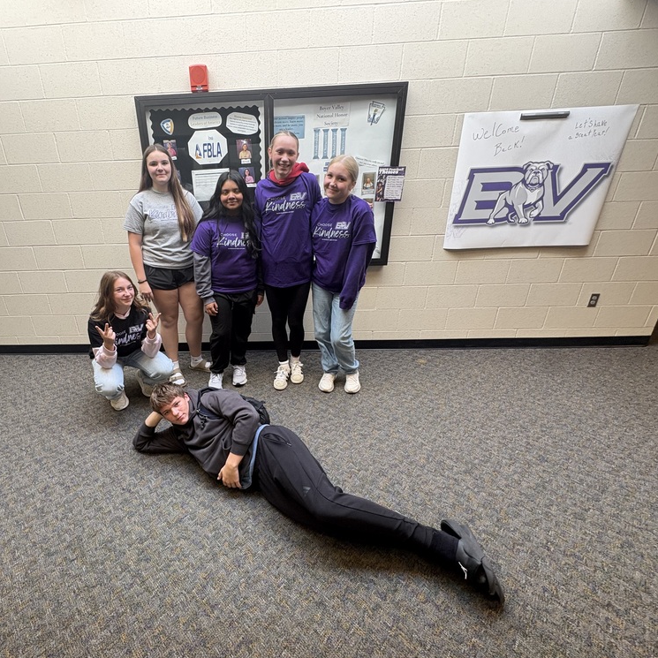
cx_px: 253
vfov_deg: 84.0
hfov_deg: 82.6
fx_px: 366
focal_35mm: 17
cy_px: 332
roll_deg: +2.7
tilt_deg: -22.5
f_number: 2.2
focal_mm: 2.22
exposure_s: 1/120
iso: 160
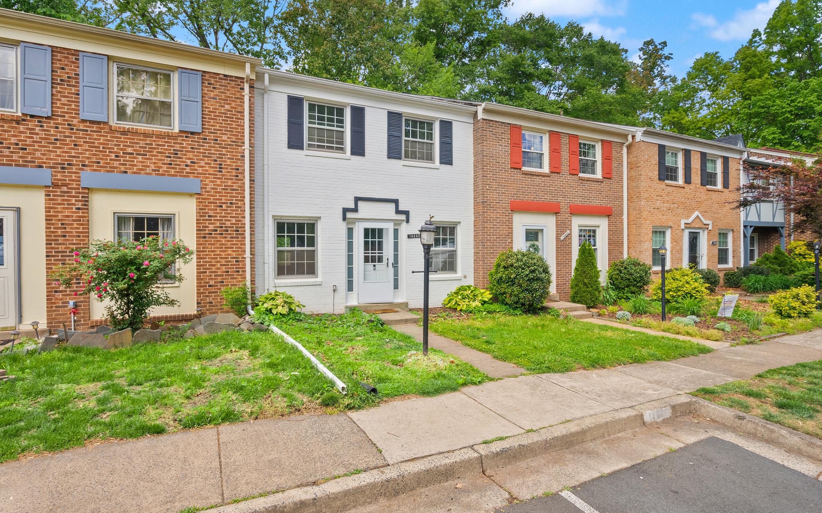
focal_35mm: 17
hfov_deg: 94.3
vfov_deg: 67.9
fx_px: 381
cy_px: 275
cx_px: 400
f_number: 9
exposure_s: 1/160
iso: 640
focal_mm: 16
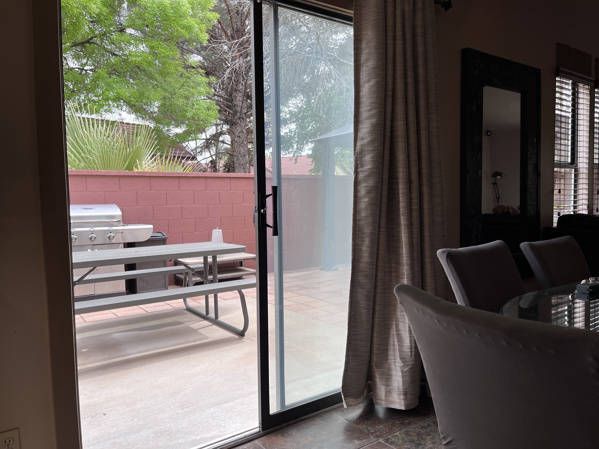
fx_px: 450
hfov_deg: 67.3
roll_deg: +1.1
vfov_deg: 53.1
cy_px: 224
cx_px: 300
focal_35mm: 26
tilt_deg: -3.7
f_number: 1.6
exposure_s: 1/569
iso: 50
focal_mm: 5.1
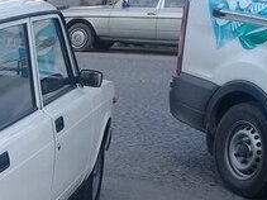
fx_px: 748
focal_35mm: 97
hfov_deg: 18.7
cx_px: -90
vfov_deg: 14.4
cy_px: 280
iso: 50
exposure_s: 1/198
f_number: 2.2
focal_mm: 3.3
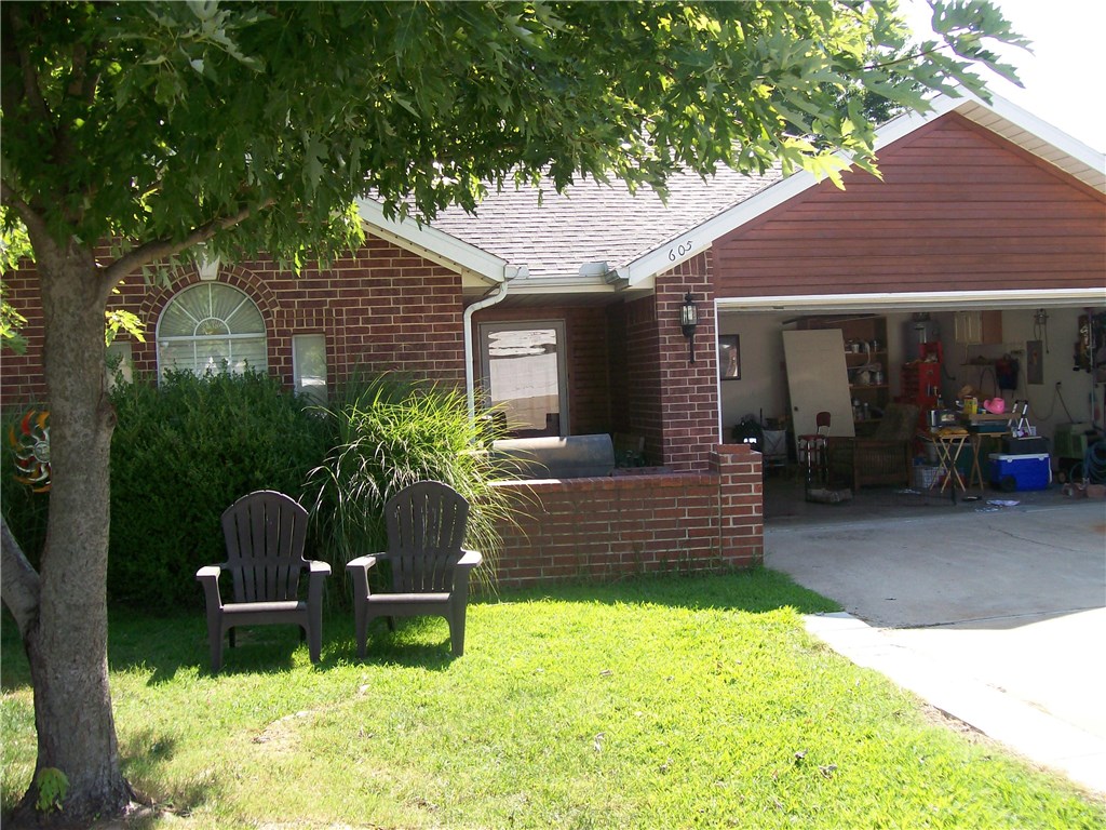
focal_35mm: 36
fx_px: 1150
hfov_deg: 51.4
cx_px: 553
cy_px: 415
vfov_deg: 39.7
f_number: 2.7
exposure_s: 1/405
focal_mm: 6
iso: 80
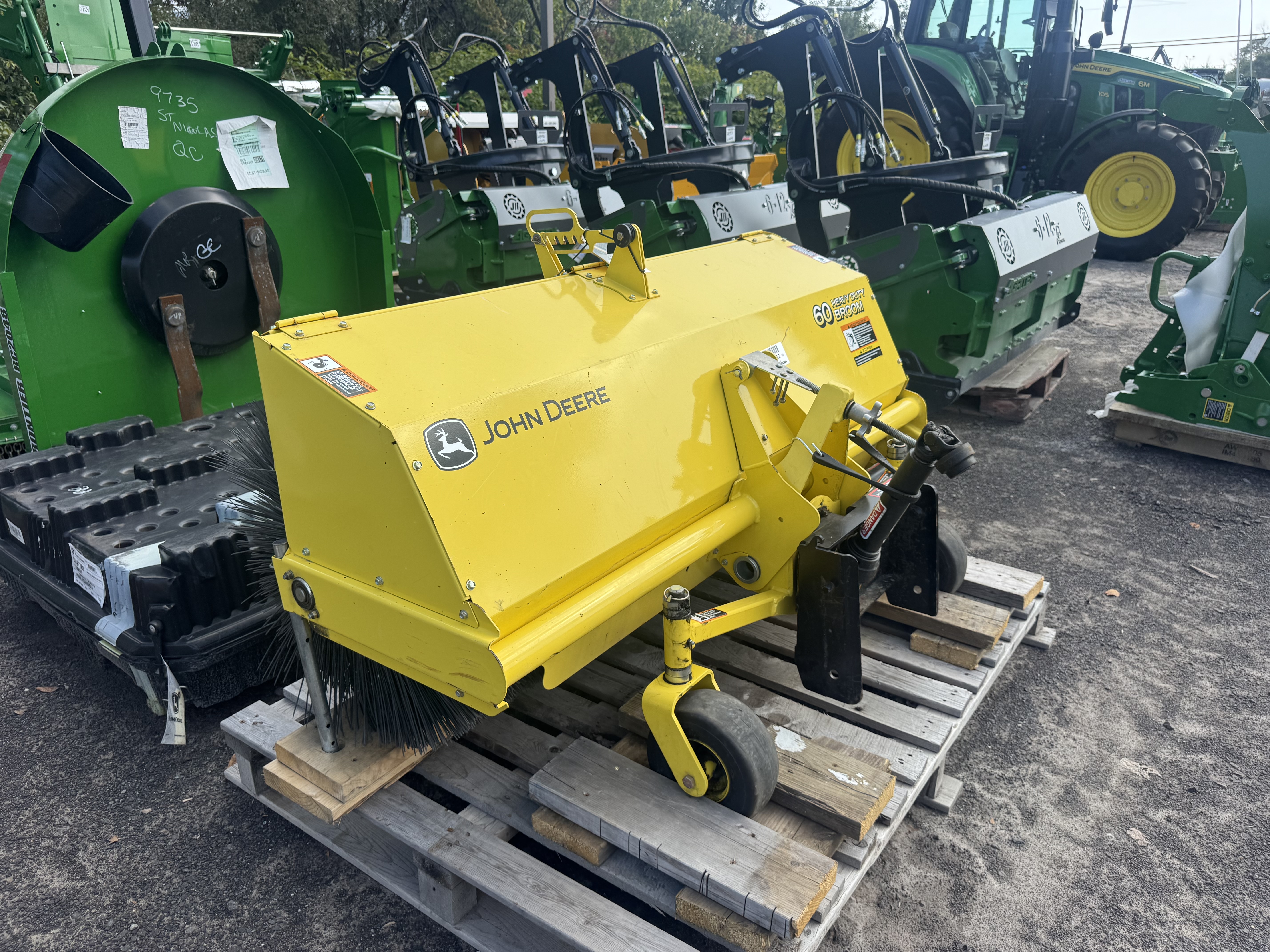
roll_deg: -0.9
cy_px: 476
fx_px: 881
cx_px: 635
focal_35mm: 24
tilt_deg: -19.1
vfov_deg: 56.8
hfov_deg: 71.6
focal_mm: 6.76
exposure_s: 1/2174
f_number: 1.78
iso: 80
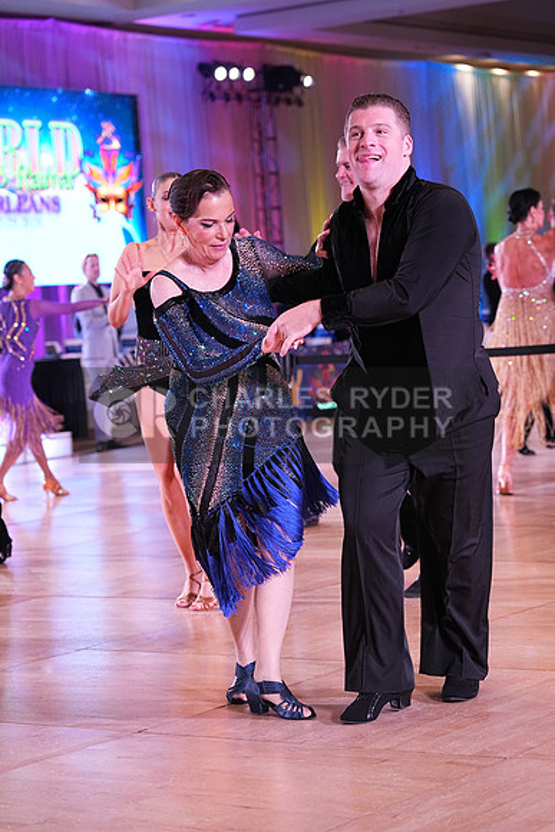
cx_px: 278
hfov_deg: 14.6
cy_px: 416
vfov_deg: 21.7
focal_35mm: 94
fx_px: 2172
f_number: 4.5
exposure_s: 1/400
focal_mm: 94
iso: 3200
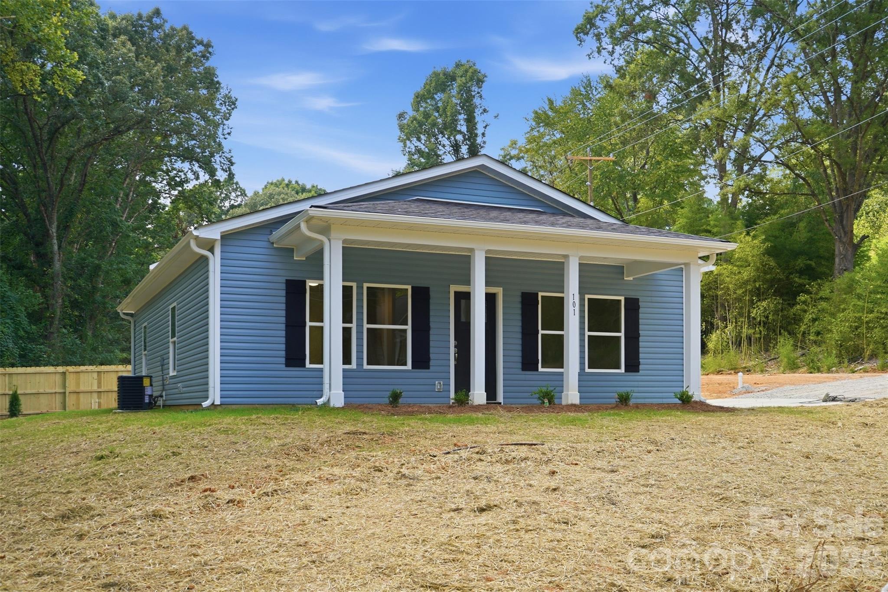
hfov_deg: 53.1
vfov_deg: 36.9
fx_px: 888
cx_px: 444
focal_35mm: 36
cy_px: 296
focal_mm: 36
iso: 100
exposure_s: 1/100
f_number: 6.3
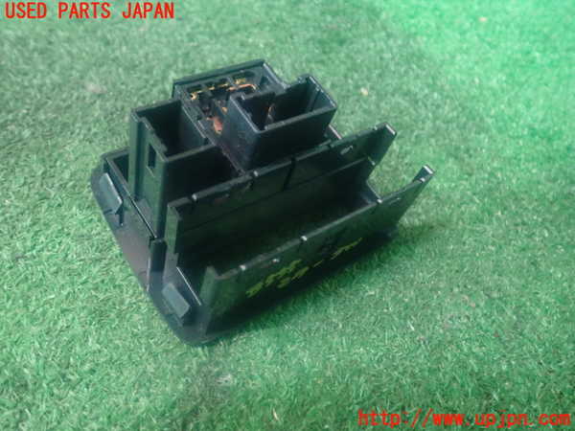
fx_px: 498
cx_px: 288
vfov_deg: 46.8
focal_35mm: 30
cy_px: 216
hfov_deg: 60.0
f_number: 2.3
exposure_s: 1/8
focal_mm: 5.5
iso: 800
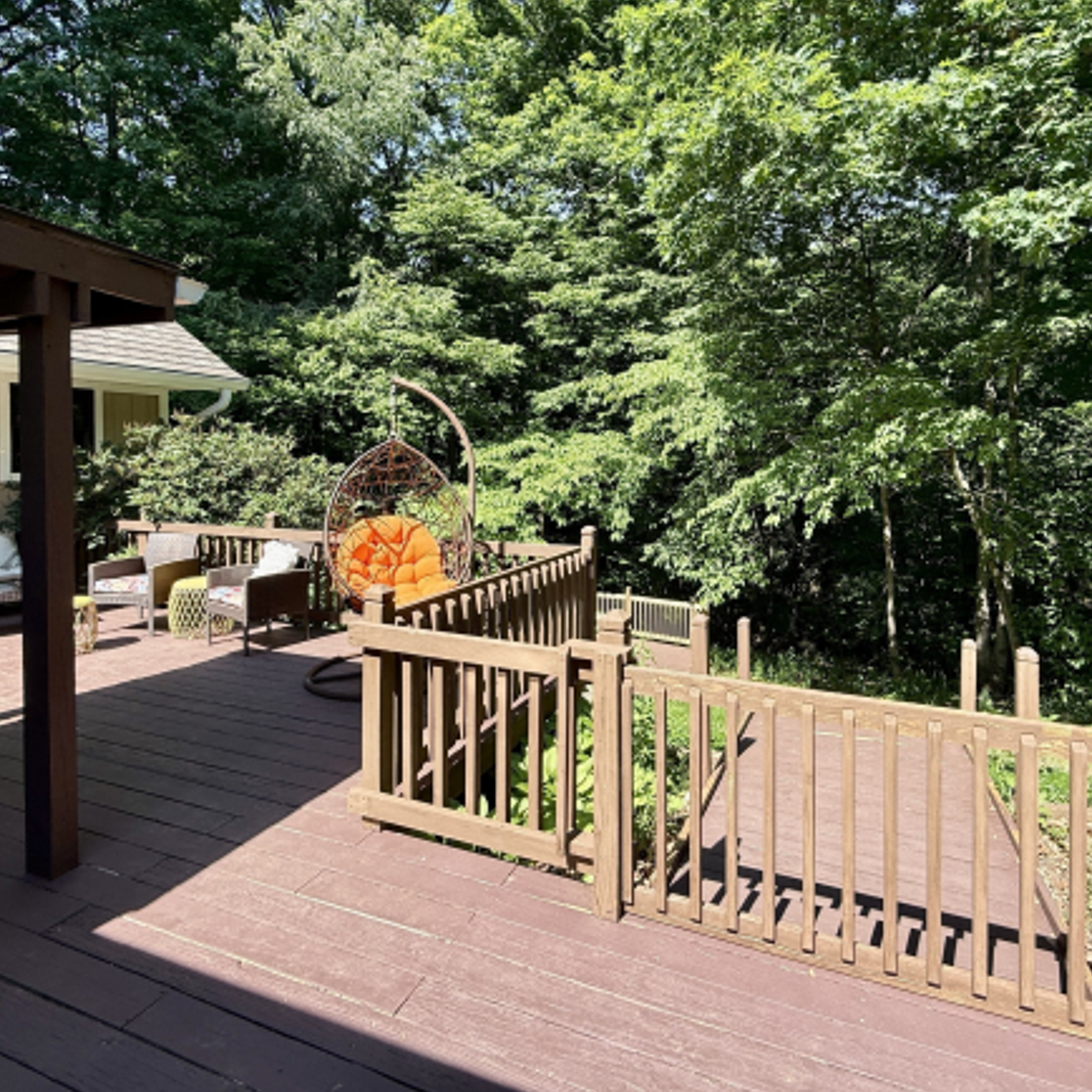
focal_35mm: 19
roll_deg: -0.8
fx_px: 678
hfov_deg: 77.4
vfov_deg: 77.3
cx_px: 610
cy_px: 473
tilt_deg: -2.3
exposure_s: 1/461
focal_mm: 2.22
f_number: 2.2
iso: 50
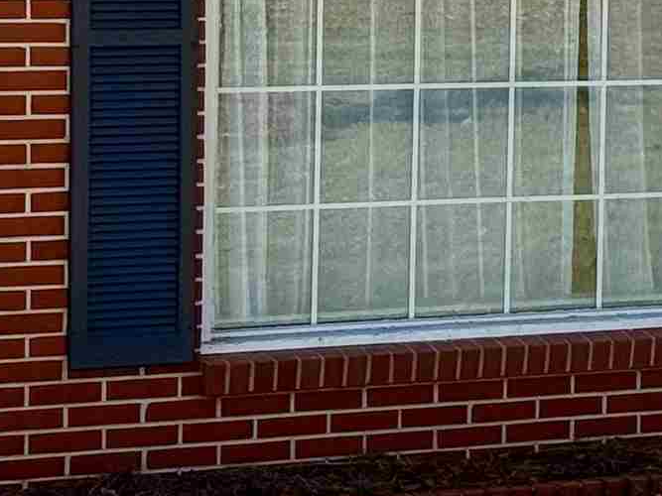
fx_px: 4226
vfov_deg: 6.7
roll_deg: -1.3
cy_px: -36
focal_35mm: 221
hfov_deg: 8.4
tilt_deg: -2.4
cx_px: 1437
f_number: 1.78
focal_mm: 6.76
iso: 64
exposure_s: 1/1715
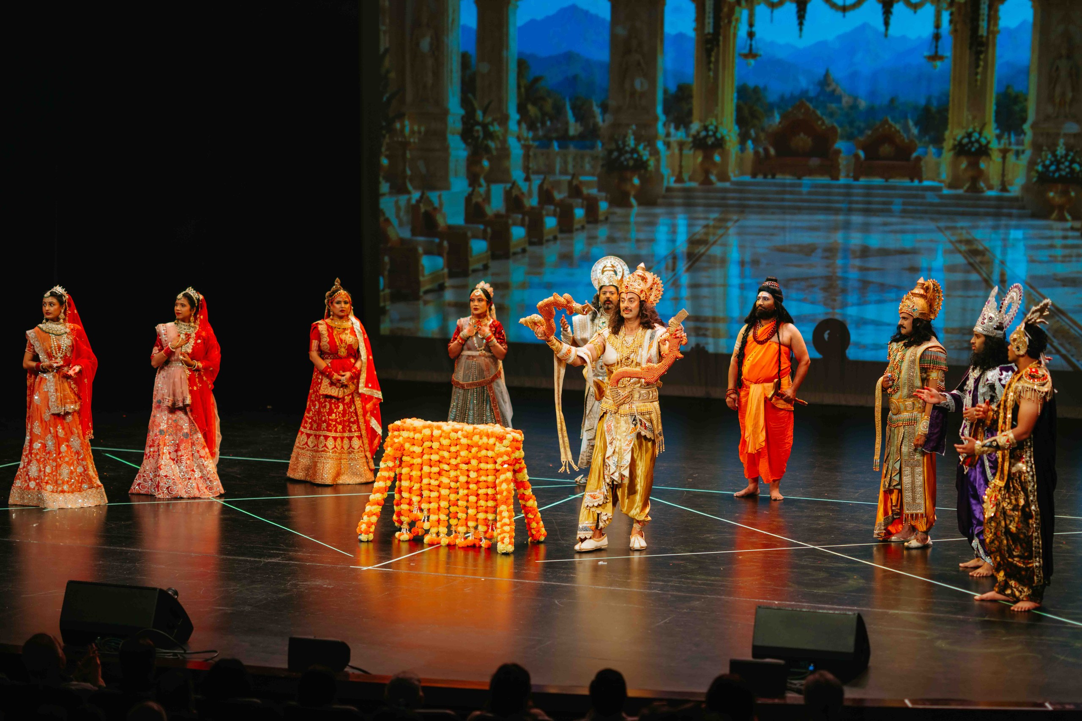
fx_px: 2794
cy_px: 394
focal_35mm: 93
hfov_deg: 21.9
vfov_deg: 14.7
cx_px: 592
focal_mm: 85
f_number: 1.6
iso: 100
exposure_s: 1/125
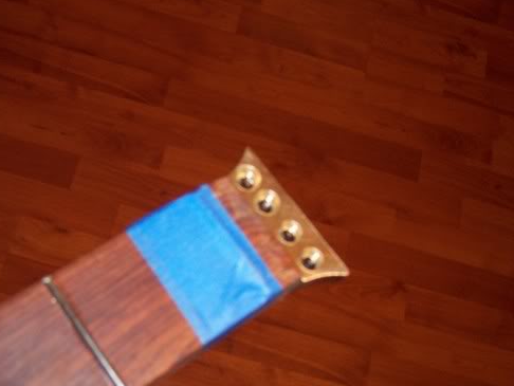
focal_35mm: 50
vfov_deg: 29.0
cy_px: 251
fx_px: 743
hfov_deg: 37.8
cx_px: 177
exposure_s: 1/30
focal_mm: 8
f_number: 2.8
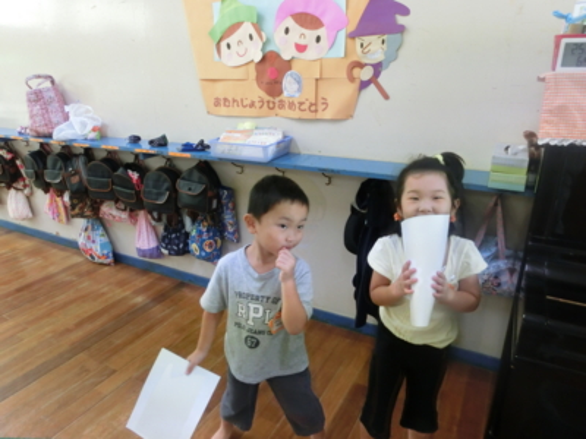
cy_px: 220
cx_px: 293
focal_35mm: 24
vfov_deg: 56.8
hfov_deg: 71.6
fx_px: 406
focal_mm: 4.24
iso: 800
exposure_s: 1/200
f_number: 3
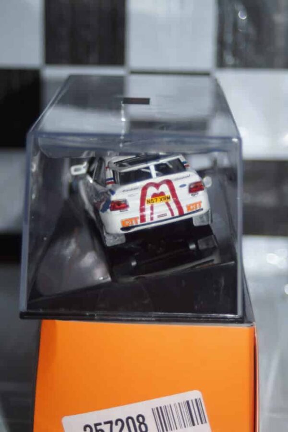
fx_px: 990
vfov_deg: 24.6
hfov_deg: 16.6
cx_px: 144
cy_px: 216
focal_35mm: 82
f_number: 5
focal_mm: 55
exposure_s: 1/60
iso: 160
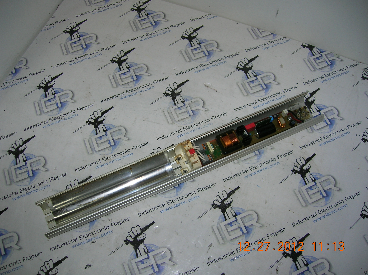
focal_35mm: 34
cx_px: 184
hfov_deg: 54.0
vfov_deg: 41.7
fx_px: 361
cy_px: 138
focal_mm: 5.7
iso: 50
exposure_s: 1/60.1
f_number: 2.9
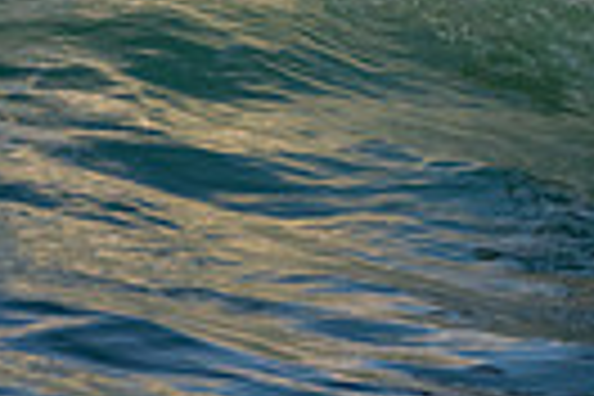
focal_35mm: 3290
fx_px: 54281
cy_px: -196
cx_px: 792
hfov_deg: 0.6
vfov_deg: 0.4
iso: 720
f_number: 5.6
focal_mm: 500
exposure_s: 1/1250
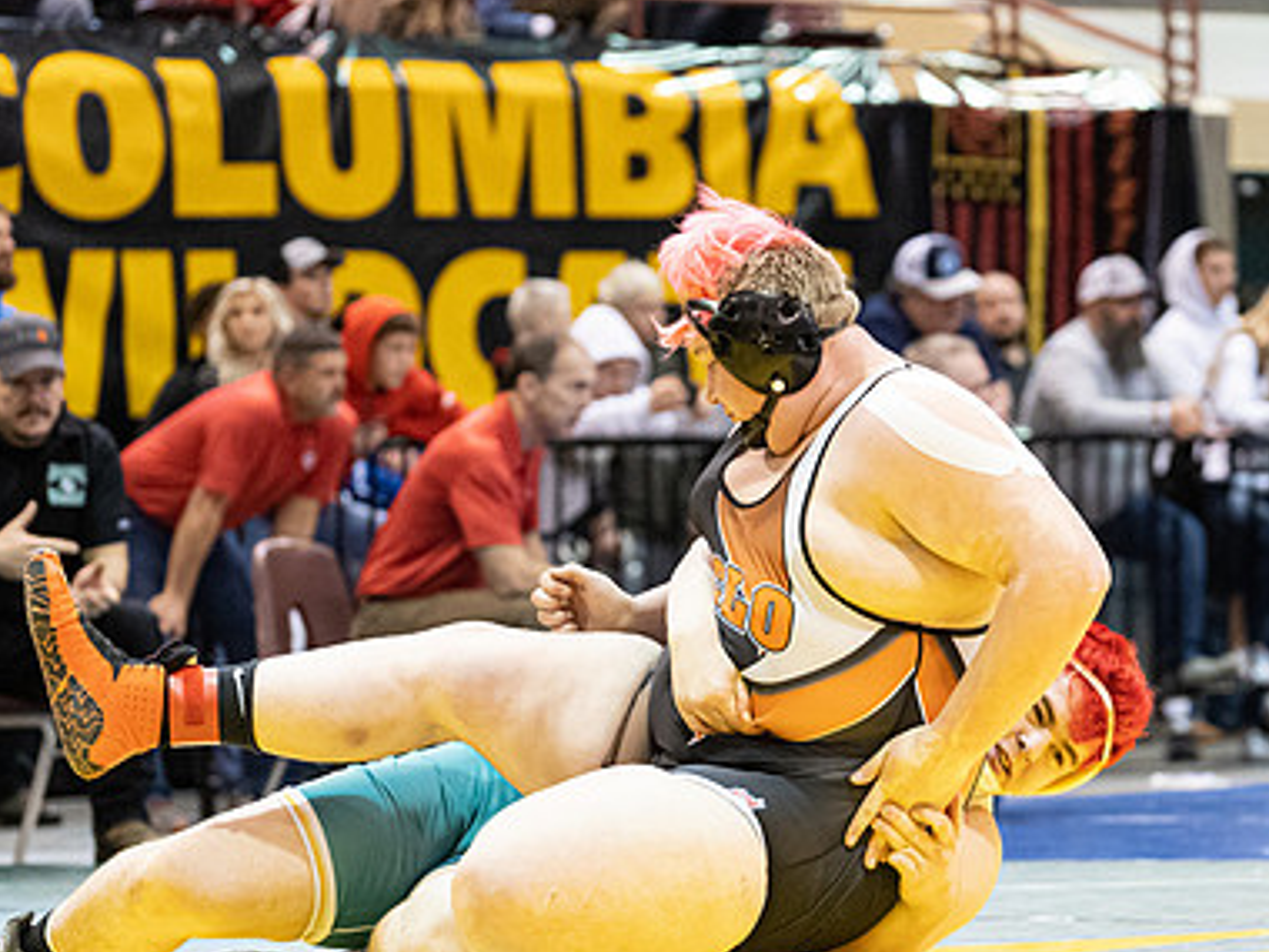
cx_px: 875
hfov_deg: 10.2
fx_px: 7112
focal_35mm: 194
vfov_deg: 7.7
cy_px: 513
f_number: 4
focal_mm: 132
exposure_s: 1/500
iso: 10000
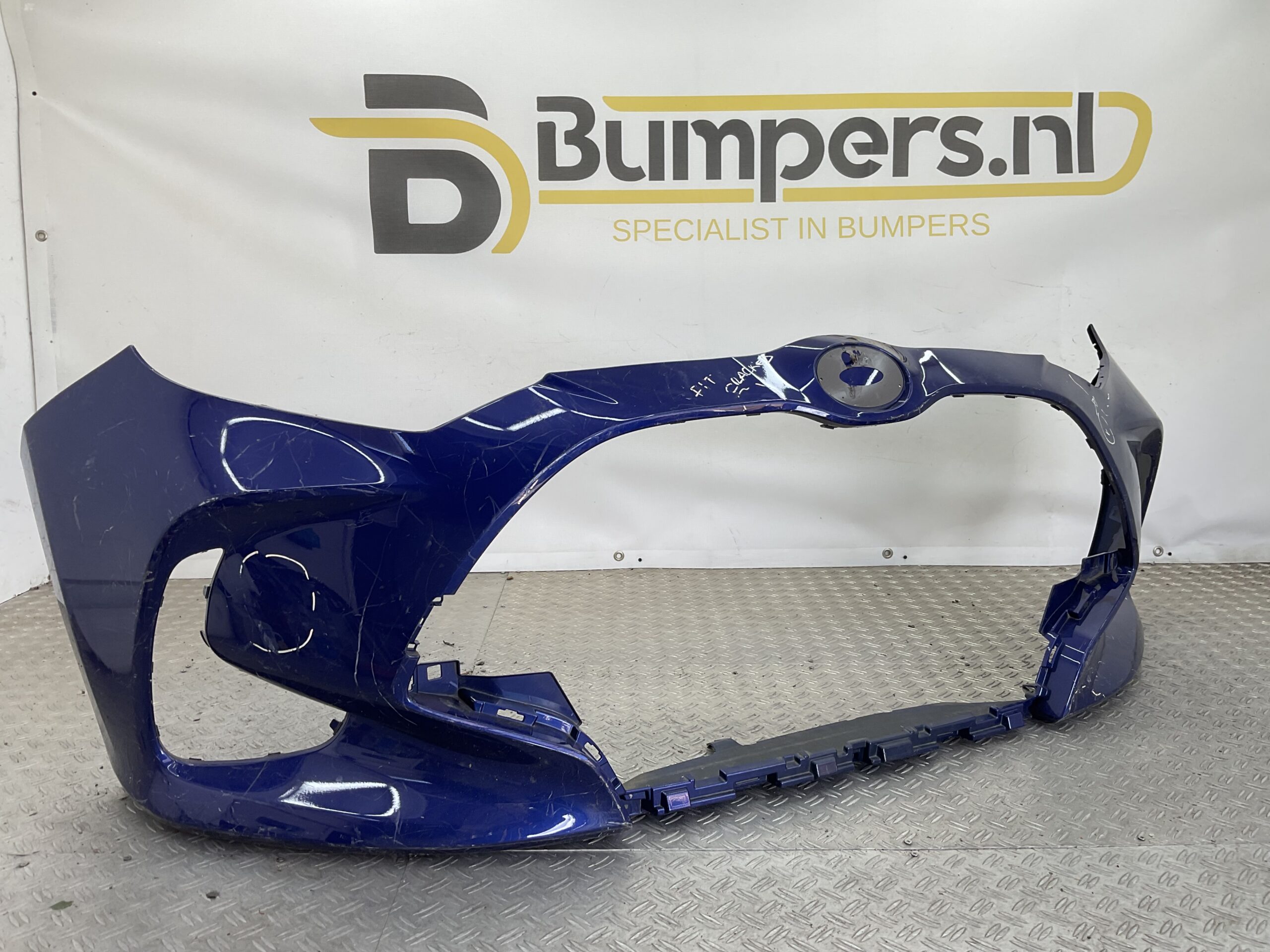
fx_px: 1064
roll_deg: +0.4
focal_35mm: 29
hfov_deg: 61.7
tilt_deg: -10.2
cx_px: 635
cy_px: 476
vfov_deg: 48.2
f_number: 1.8
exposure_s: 1/128
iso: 16
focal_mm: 3
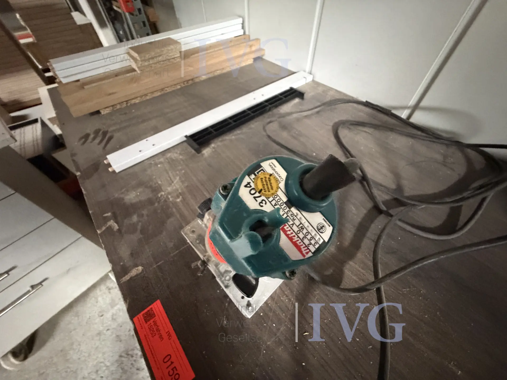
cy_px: 190
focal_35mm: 14
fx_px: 205
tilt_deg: -50.3
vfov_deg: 85.7
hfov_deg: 102.1
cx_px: 254
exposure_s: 1/43
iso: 1250
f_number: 2.2
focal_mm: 2.22
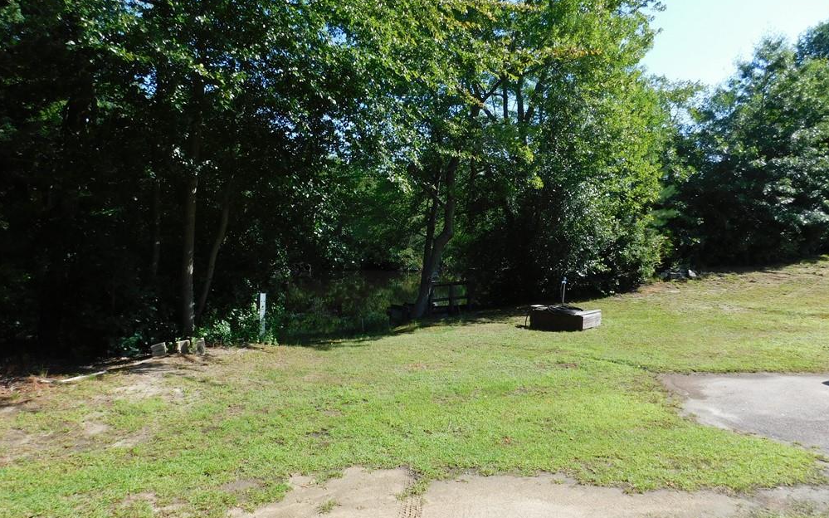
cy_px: 284
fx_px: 565
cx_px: 408
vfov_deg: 49.2
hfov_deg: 72.6
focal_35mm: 25
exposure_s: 1/1000
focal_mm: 4
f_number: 3
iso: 125
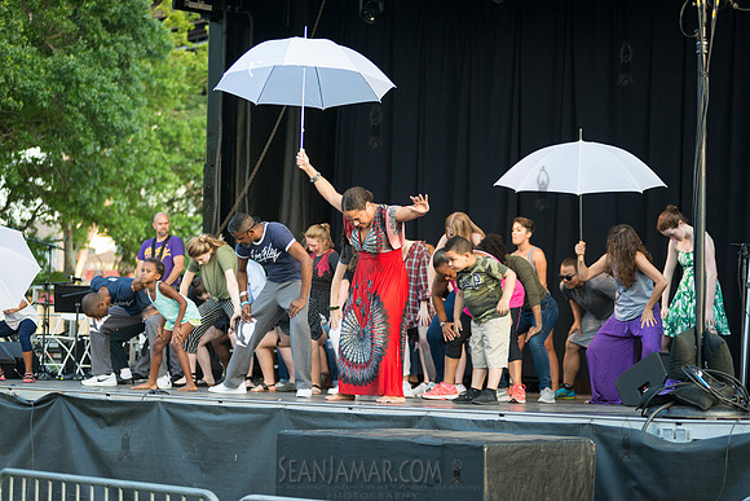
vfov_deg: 14.9
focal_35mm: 92
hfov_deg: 22.1
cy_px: 250
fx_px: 1917
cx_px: 375
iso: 1000
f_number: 2.8
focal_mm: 92
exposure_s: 1/800
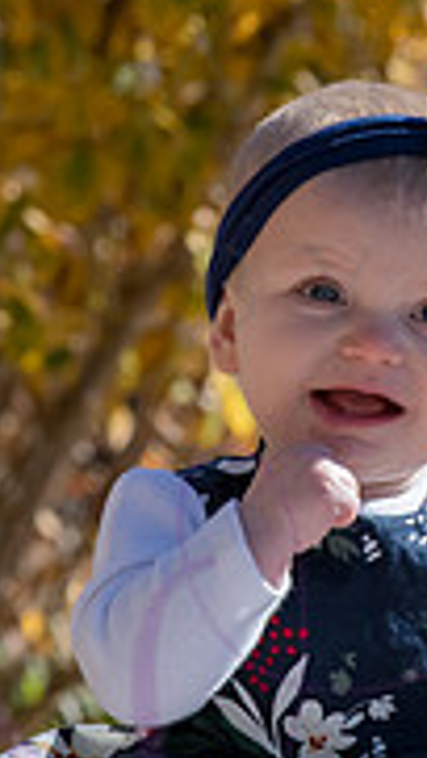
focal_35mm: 487
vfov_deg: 4.4
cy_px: 278
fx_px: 9789
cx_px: 364
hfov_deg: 2.5
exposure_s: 1/400
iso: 400
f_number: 11
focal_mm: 145
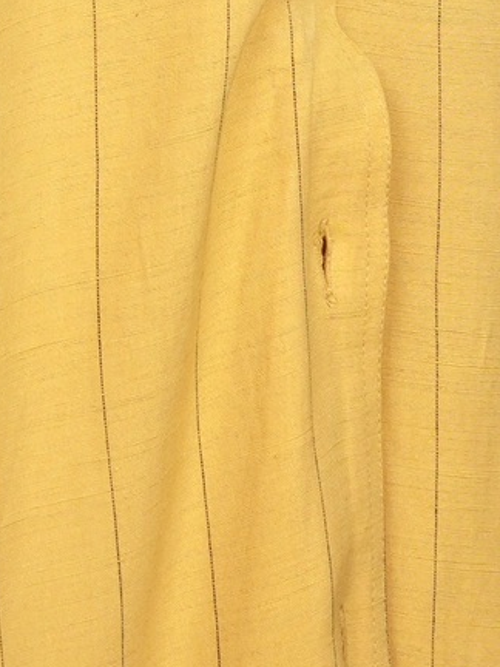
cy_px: -426
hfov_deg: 4.8
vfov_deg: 6.3
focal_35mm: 308
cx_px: -215
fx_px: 5932
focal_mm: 32
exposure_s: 1/15
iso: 200
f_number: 7.1
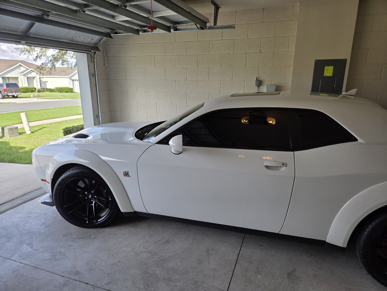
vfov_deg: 58.9
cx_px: 194
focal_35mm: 23
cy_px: 146
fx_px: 257
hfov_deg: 73.9
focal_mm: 5.4
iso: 80
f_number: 1.8
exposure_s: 1/852
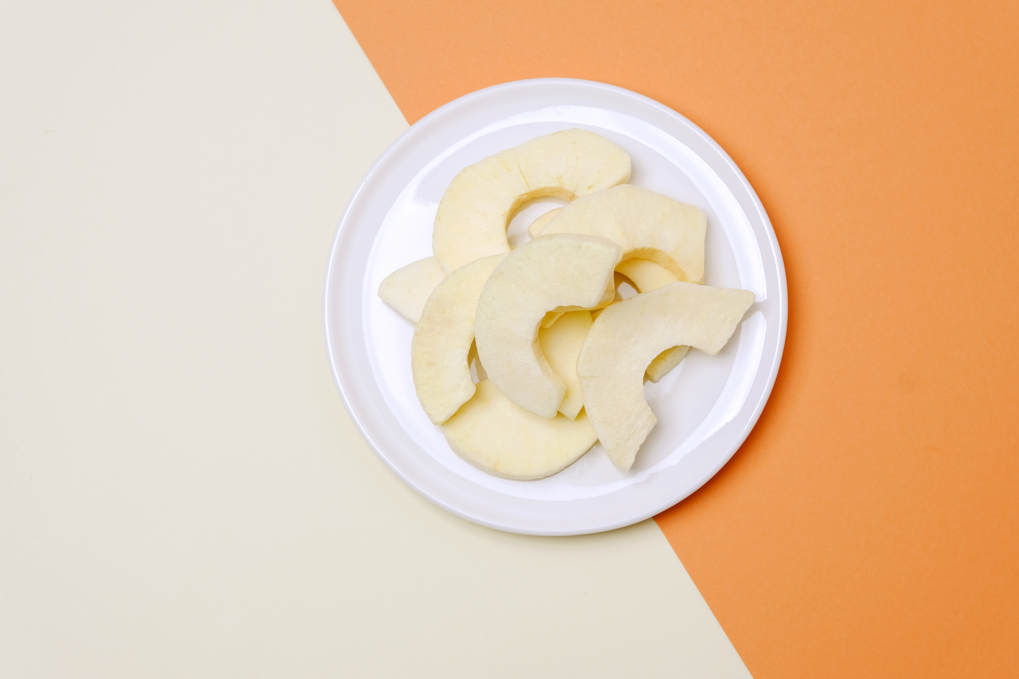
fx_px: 2349
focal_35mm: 83
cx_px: 510
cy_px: 340
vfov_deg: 16.5
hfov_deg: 24.5
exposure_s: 1/100
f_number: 8
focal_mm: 55
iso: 100
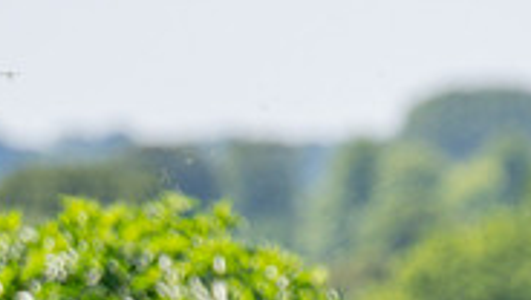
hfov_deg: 1.7
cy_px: 534
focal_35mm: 1248
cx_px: 946
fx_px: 17592
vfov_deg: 1.0
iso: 200
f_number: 4
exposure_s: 1/1250
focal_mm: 200
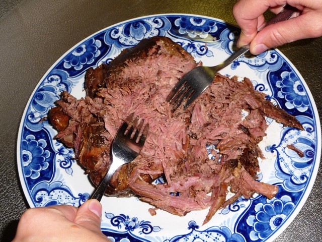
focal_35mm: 48
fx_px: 446
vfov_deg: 30.3
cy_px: 121
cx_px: 161
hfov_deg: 39.7
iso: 100
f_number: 4.2
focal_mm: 8
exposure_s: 1/30
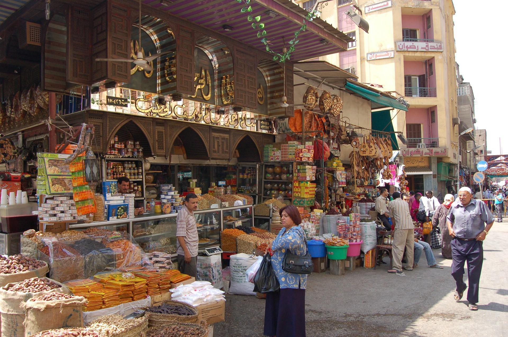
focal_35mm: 27
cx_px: 254
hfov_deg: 67.4
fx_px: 381
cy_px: 168
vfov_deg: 47.8
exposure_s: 1/160
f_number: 9
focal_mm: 18
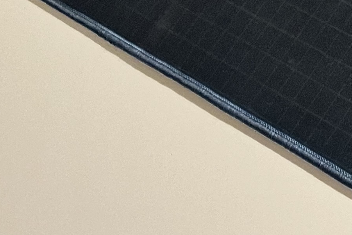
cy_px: -103
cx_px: 576
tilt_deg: -55.4
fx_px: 1183
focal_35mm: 121
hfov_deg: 15.2
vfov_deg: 11.0
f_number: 1.5
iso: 320
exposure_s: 1/59
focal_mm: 5.7
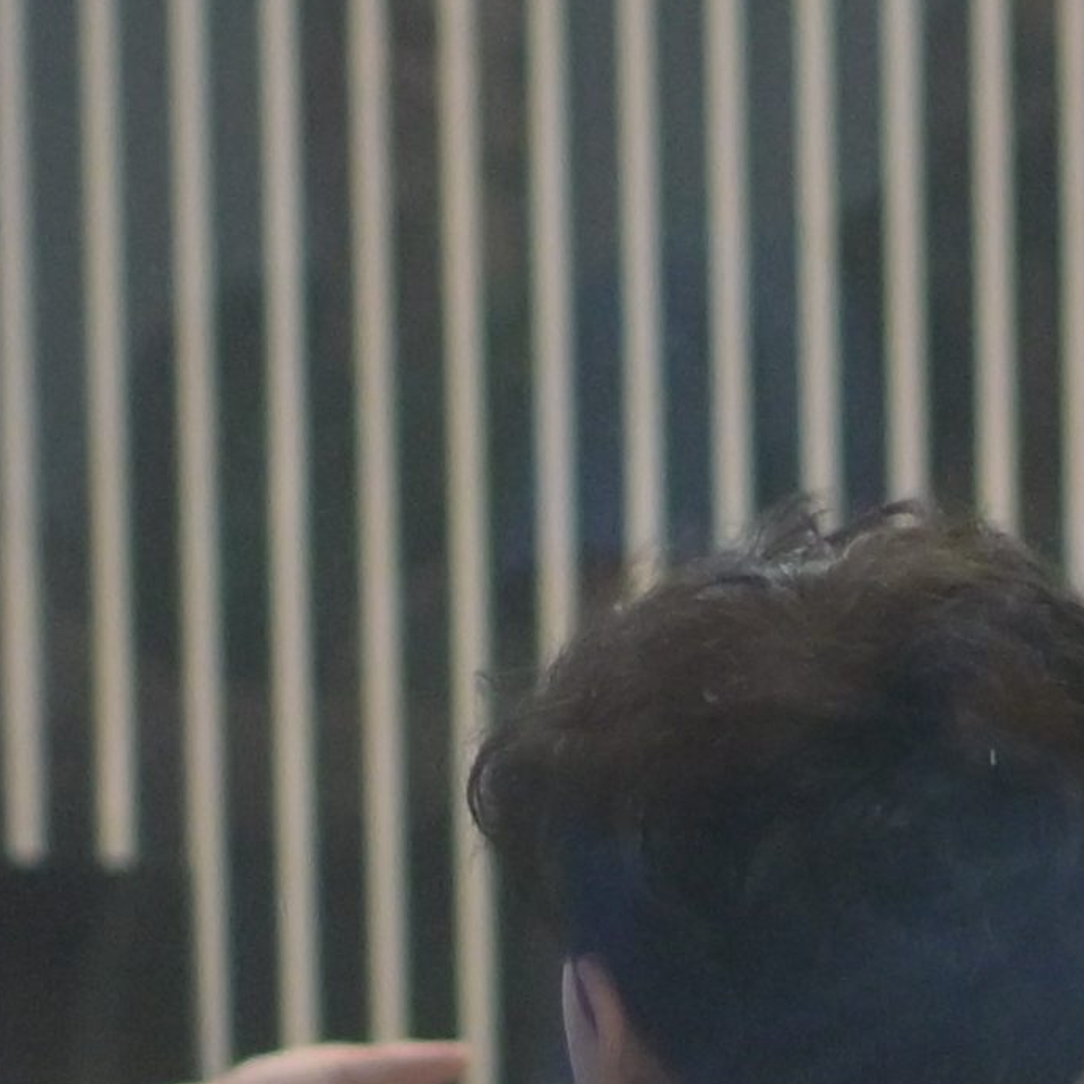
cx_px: 2023
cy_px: 1422
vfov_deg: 6.6
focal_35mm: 262
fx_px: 9282
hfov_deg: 6.5
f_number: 2
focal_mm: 35
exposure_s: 1/500
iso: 1600
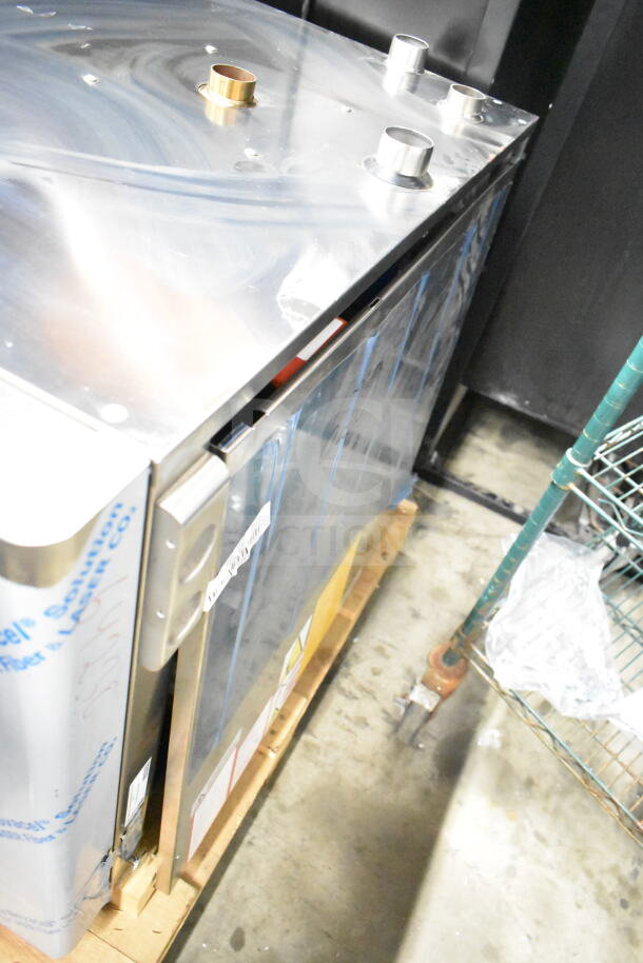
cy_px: 482
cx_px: 322
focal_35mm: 27
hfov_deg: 48.0
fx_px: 723
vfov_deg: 67.4
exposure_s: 1/30
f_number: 3.5
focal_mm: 18
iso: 18000
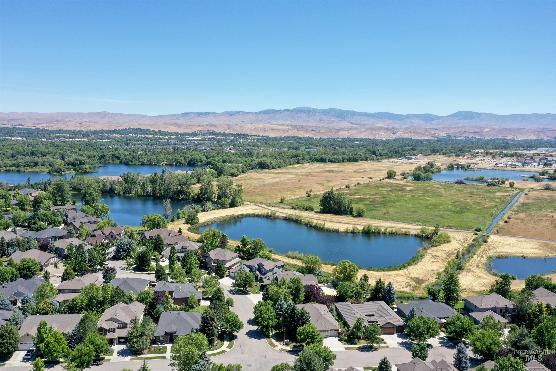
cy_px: 186
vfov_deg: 46.4
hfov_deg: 65.5
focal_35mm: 28
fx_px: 432
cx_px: 278
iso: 100
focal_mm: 10.26
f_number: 5.6
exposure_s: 1/320
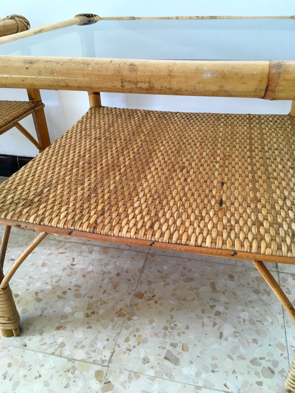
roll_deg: +2.6
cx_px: 148
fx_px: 330
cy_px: 196
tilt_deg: -32.1
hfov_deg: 48.2
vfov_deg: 61.7
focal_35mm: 29
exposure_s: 1/30
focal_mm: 4.15
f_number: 2.2
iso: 32
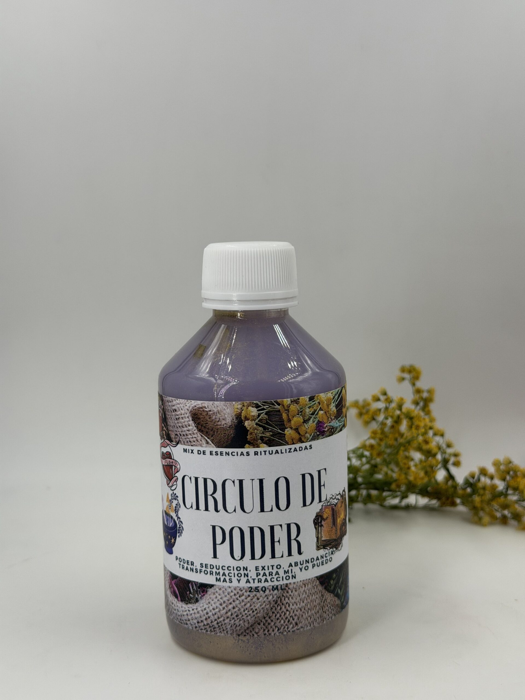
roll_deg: -0.7
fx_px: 971
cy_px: 350
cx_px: 262
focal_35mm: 48
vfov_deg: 39.7
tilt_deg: -6.3
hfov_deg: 30.3
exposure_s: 1/2033
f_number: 1.78
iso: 64
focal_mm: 6.76
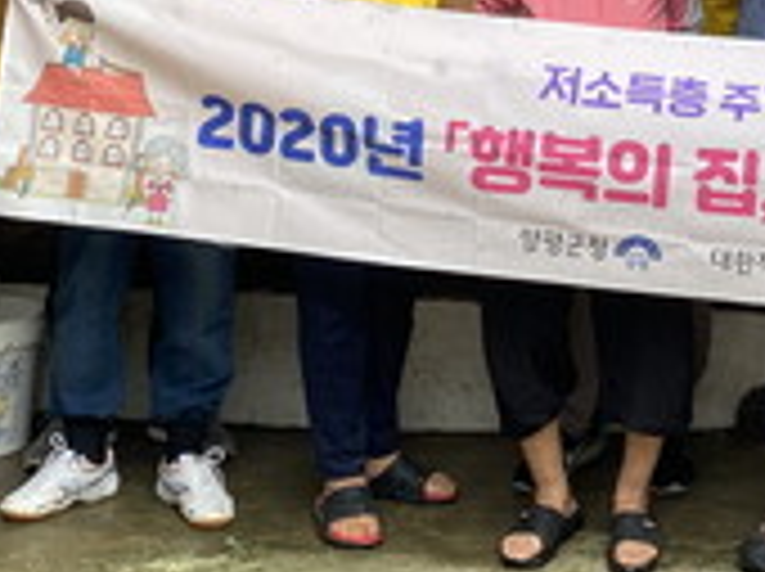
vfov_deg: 15.3
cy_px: -158
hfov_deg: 20.7
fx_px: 2030
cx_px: 747
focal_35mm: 92
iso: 64
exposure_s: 1/122
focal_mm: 4.25
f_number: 1.8
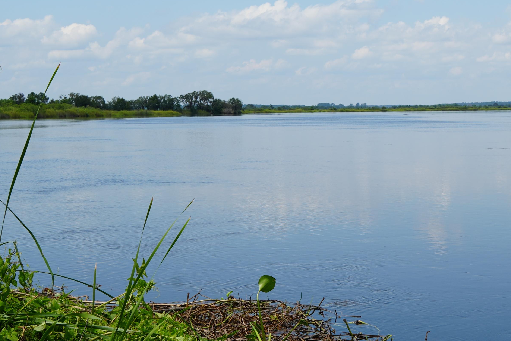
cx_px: 480
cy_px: 97
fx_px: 1164
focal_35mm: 82
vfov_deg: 16.6
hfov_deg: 23.9
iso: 100
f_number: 10
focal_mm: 28
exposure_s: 1/250
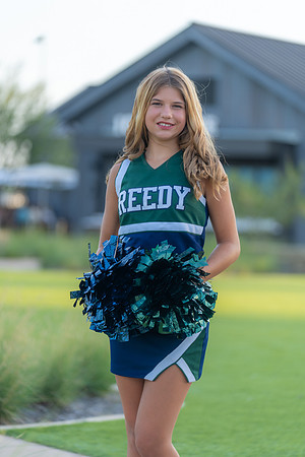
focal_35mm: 133
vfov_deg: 15.4
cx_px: 152
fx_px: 1690
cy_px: 228
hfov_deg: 10.3
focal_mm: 133
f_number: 2.8
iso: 100
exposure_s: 1/250
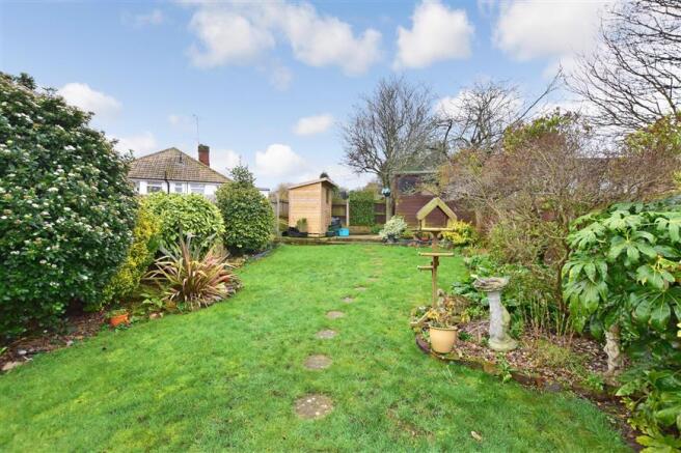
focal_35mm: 15
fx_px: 284
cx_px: 340
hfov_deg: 100.4
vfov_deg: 77.3
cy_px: 226
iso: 400
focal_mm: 10
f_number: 7.1
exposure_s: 1/60
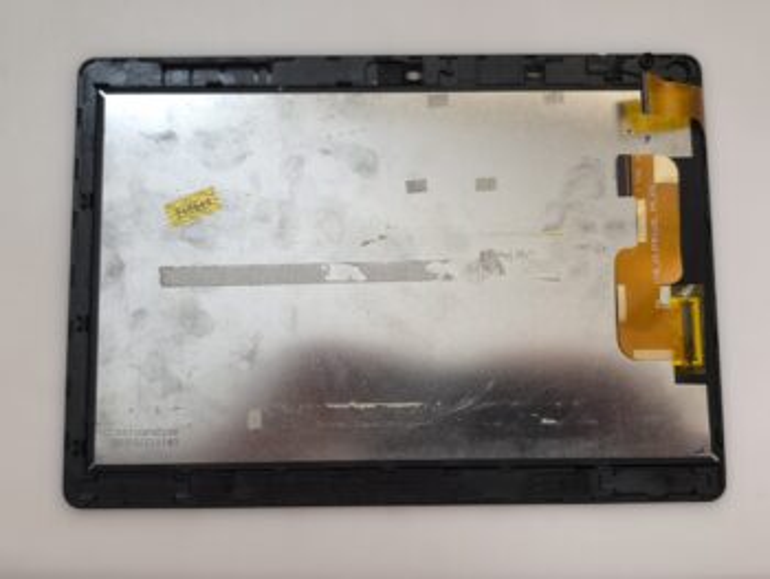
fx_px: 779
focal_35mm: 35
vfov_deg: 40.7
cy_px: 290
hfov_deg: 52.6
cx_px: 385
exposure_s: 1/50
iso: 250
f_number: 1.6
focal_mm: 6.57
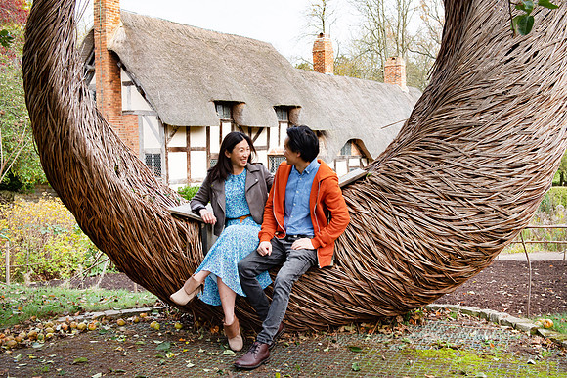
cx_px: 303
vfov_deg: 30.2
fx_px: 699
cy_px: 194
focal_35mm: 44
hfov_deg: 44.1
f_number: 5.6
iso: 320
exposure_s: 1/200
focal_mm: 38
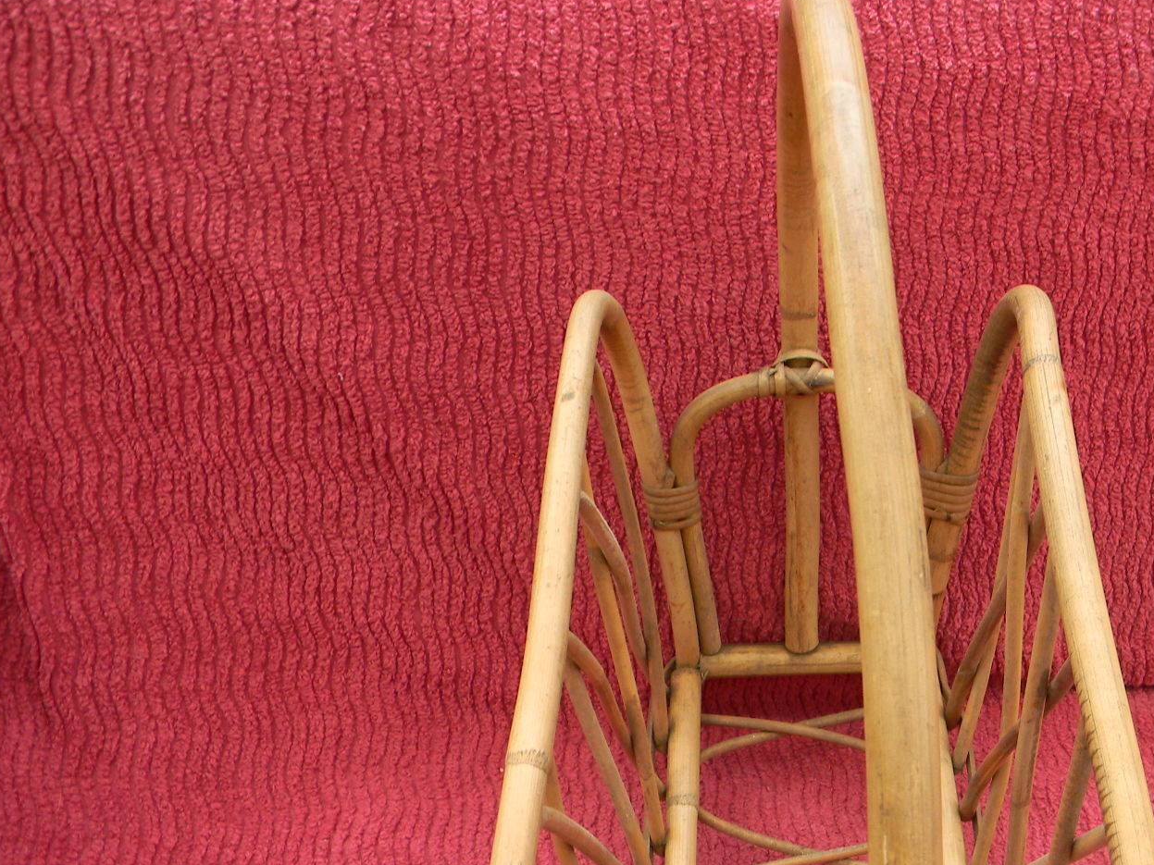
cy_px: 704
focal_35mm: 46
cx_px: 940
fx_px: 1533
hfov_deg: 39.5
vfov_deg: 30.7
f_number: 3.5
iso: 80
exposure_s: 1/50.5
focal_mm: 5
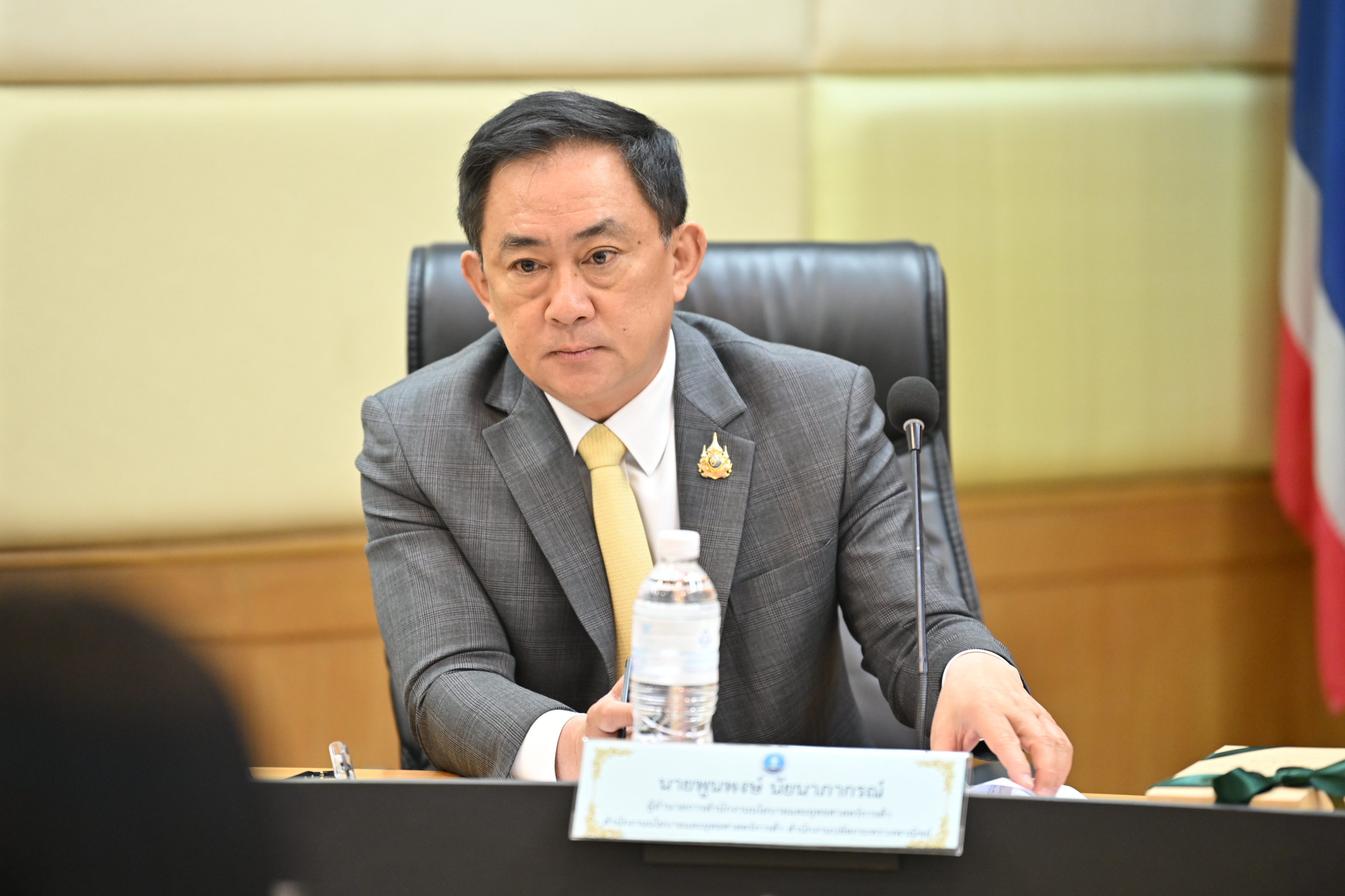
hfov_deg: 10.3
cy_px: 448
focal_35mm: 200
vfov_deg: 6.9
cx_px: 672
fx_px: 7472
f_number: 2.8
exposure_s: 1/160
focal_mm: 200
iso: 1600
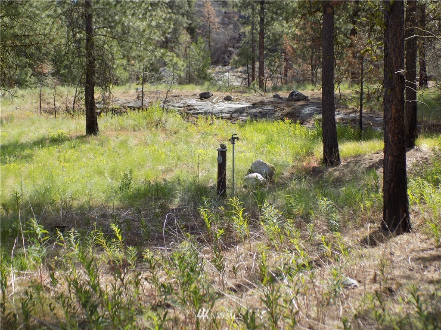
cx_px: 220
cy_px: 165
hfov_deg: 36.8
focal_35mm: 52
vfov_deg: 28.0
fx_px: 662
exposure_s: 1/250
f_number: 3.9
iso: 80
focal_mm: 9.3
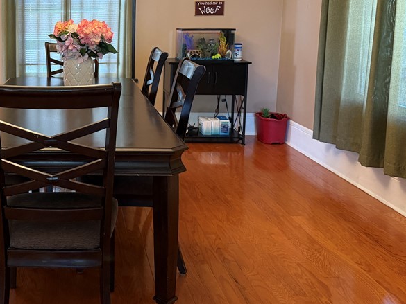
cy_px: 78
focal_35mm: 42
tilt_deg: -7.9
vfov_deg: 33.7
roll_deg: -0.4
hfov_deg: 42.5
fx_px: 493
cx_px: 72
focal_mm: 6.76
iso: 500
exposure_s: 1/60
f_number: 1.78
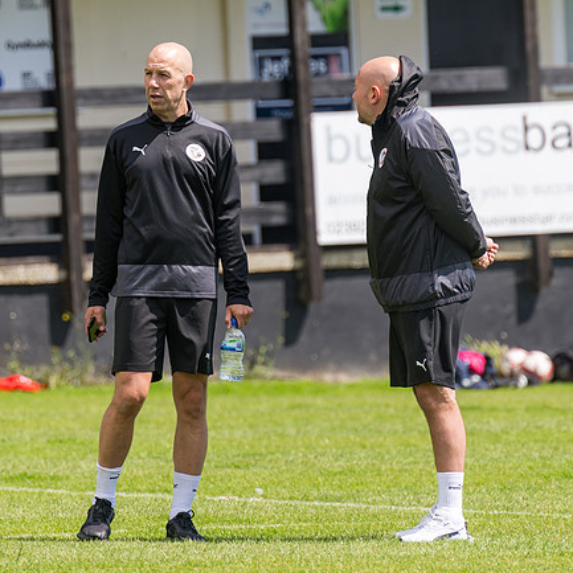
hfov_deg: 2.7
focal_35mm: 659
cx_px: 222
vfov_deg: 2.7
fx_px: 12342
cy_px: 271
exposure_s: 1/1000
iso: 125
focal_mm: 280
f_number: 4
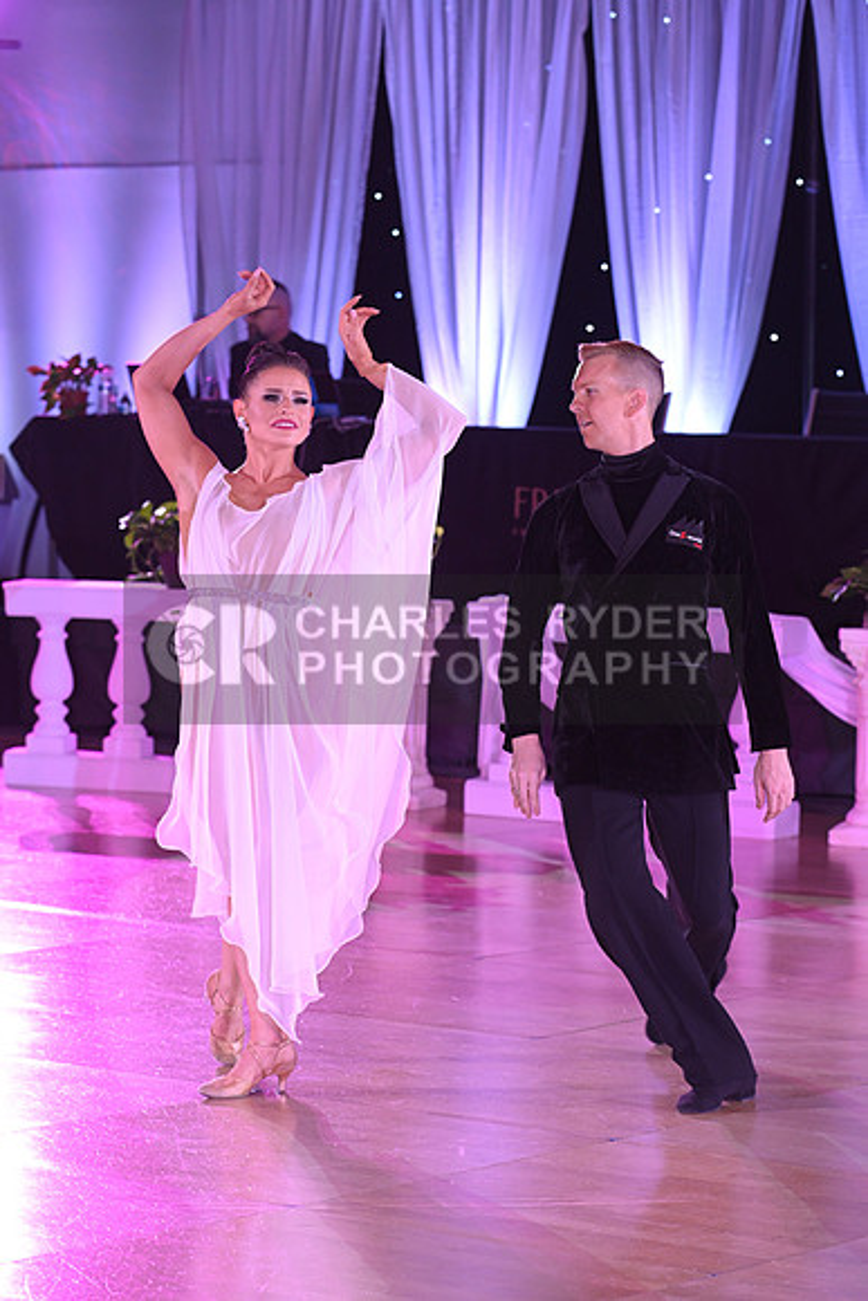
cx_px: 434
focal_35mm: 122
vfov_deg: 16.8
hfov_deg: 11.2
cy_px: 650
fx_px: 4409
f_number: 5.6
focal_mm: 122
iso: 2000
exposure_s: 1/200
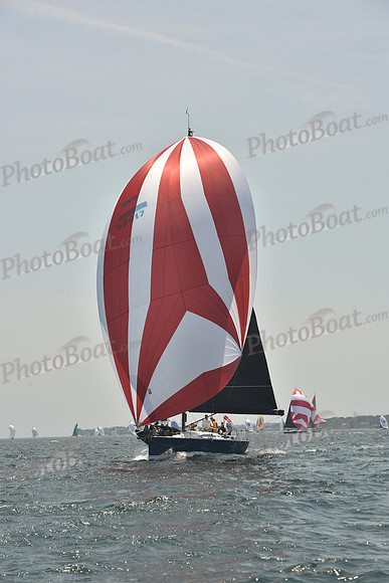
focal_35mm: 92
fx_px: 1490
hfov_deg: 14.9
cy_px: 292
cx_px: 194
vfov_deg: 22.1
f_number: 7.1
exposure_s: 1/640
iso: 250
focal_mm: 92
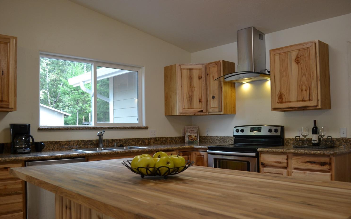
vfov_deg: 40.6
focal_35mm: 31
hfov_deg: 61.2
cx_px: 173
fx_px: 297
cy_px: 117
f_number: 4
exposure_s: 1/60
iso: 400
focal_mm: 20
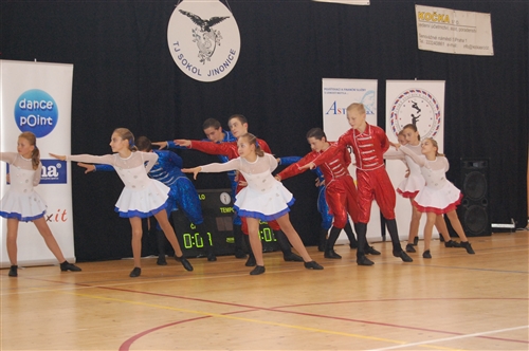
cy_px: 176
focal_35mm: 75
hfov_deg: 27.0
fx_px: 1101
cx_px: 264
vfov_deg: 18.1
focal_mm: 50
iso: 1600
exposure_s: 1/60
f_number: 5.6
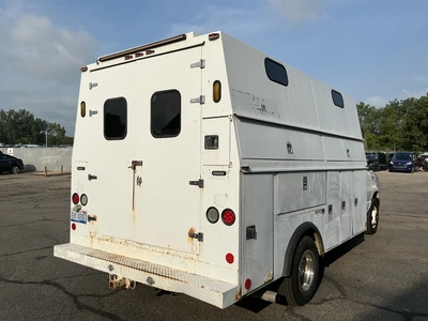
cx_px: 214
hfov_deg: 63.4
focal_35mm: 28
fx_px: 346
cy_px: 160
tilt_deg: -1.3
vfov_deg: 49.7
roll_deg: +0.6
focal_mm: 3
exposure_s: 1/4065
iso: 25
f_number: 1.8
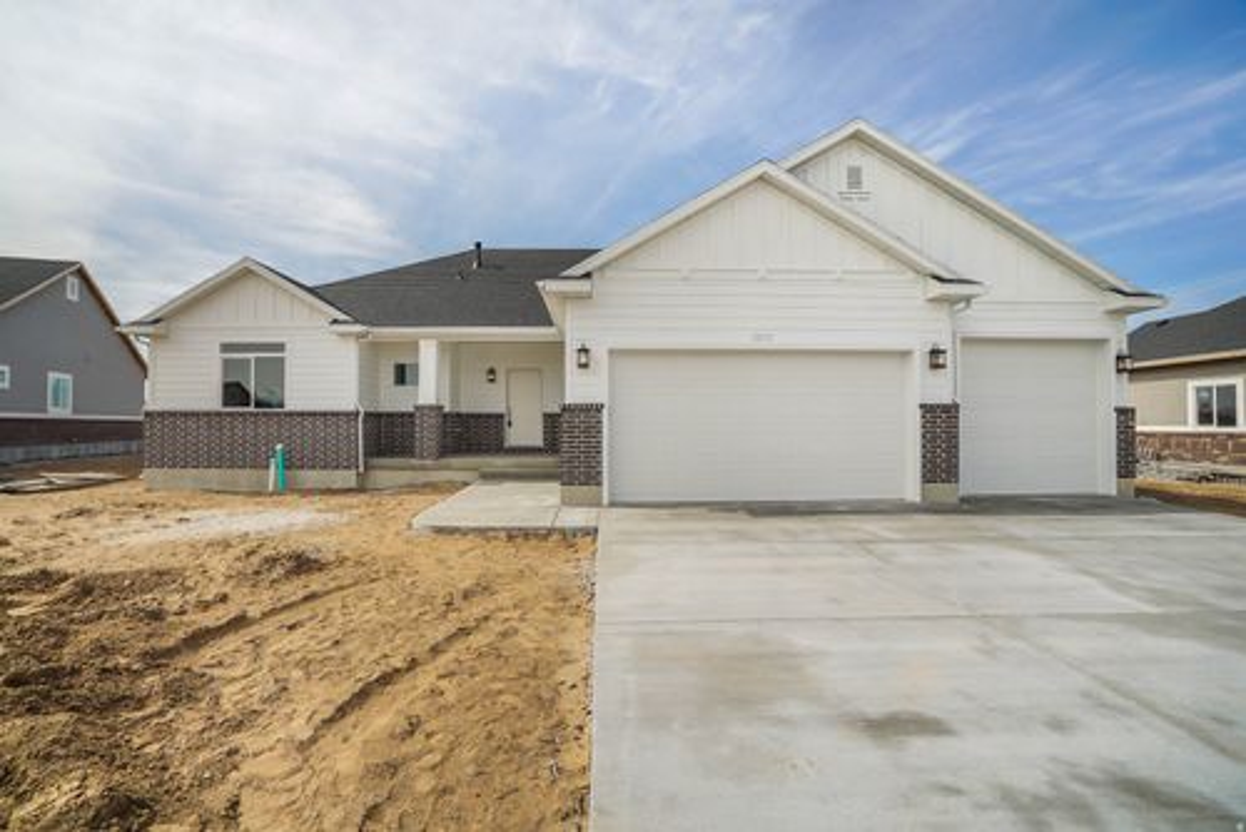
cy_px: 416
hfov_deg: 96.7
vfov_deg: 73.8
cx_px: 623
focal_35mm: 16
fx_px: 554
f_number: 8
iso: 100
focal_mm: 16
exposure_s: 1/400
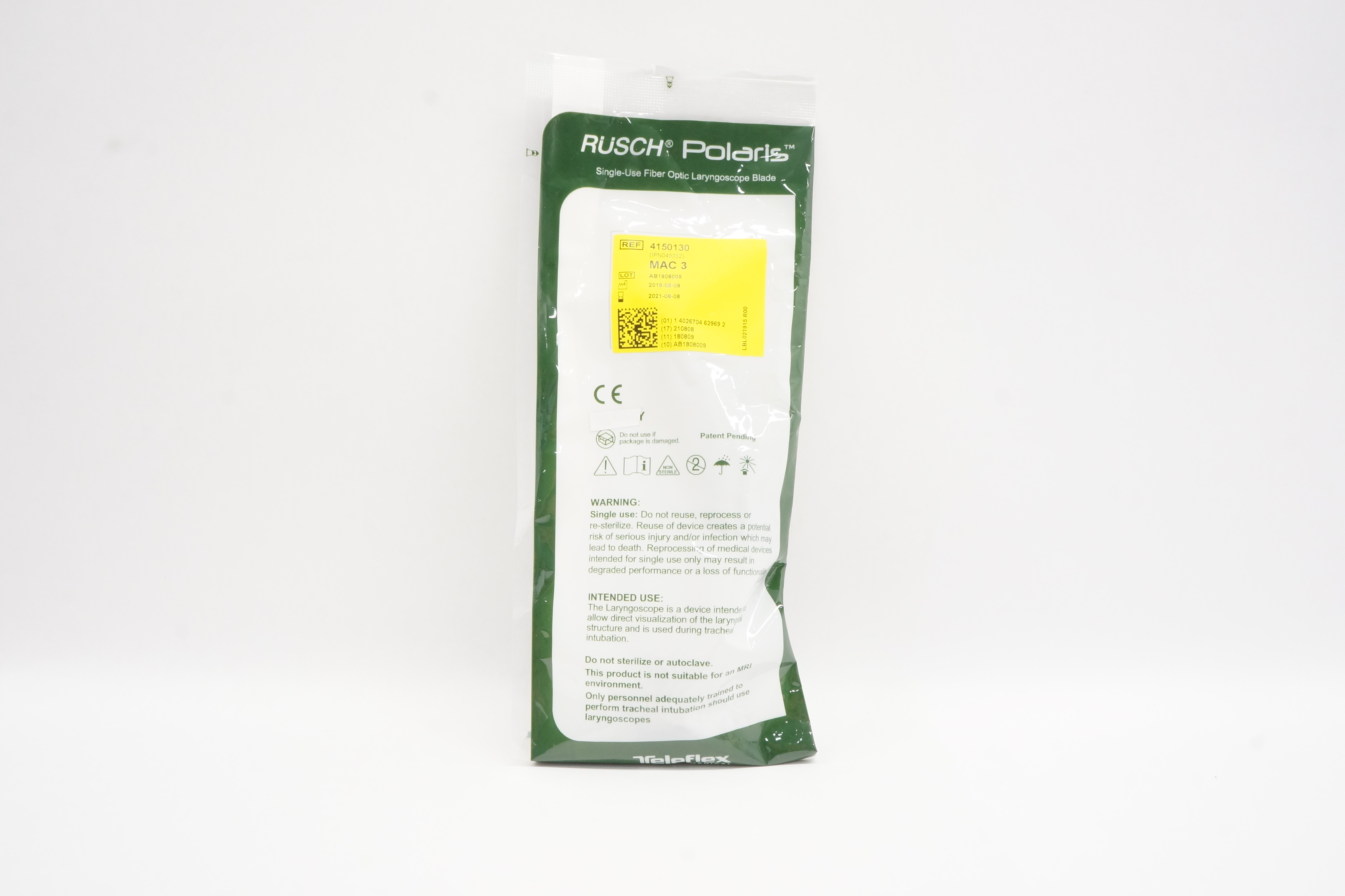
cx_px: 681
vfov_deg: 46.4
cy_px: 444
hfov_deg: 65.5
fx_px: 1046
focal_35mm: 28
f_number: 14
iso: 800
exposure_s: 1/15
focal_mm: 18
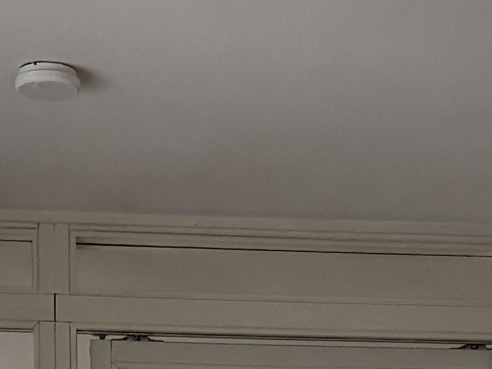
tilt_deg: -3.7
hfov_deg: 13.3
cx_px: 224
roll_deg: +0.0
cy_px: 960
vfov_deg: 8.8
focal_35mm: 148
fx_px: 2104
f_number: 1.78
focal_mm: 6.76
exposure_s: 1/60
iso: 400
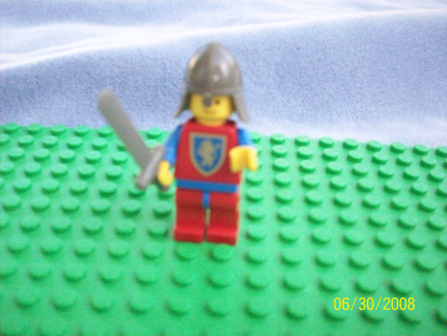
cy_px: 168
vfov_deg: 38.7
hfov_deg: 50.1
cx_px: 224
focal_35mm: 37
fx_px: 478
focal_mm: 6.2
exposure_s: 1/816
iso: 800
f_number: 2.8
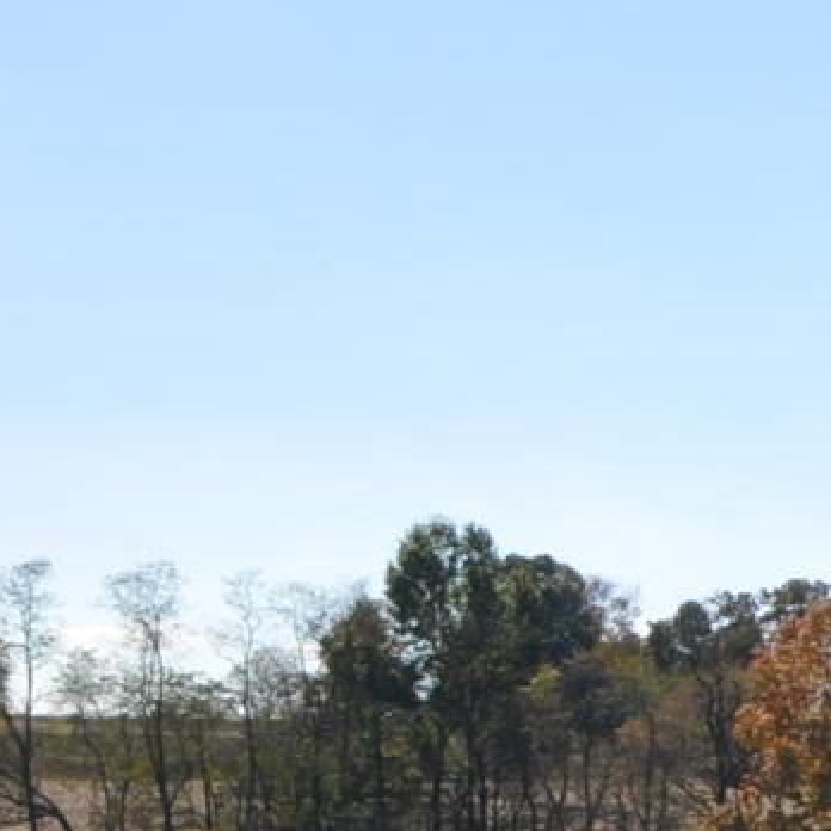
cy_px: 547
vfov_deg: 5.8
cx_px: 2283
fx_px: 8148
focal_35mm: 300
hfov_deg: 5.5
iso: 200
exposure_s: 1/160
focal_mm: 40
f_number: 13
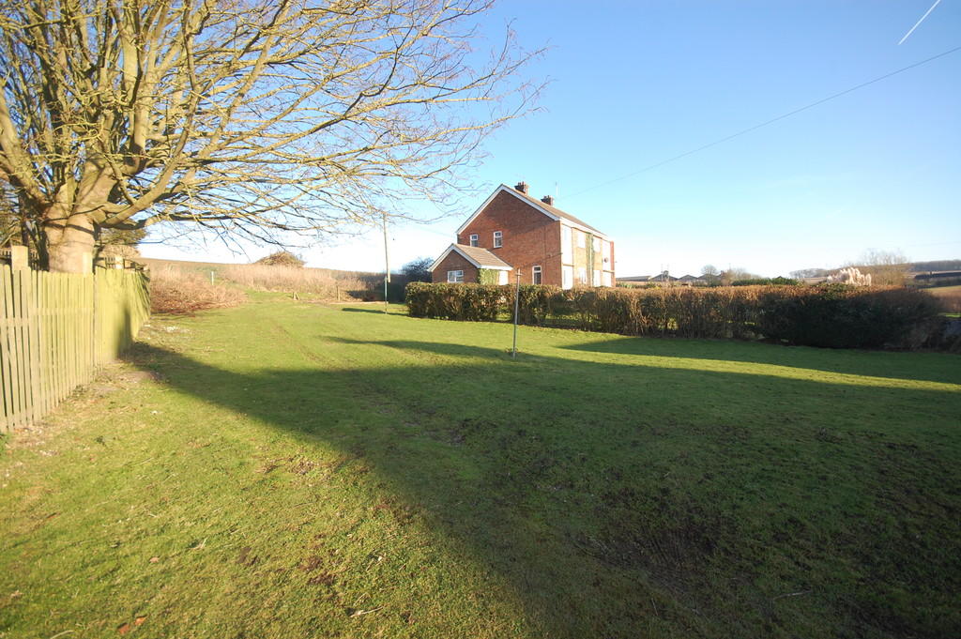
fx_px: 400
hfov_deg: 100.4
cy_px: 320
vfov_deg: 77.2
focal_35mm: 15
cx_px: 480
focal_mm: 10
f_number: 6.3
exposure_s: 1/160
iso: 200
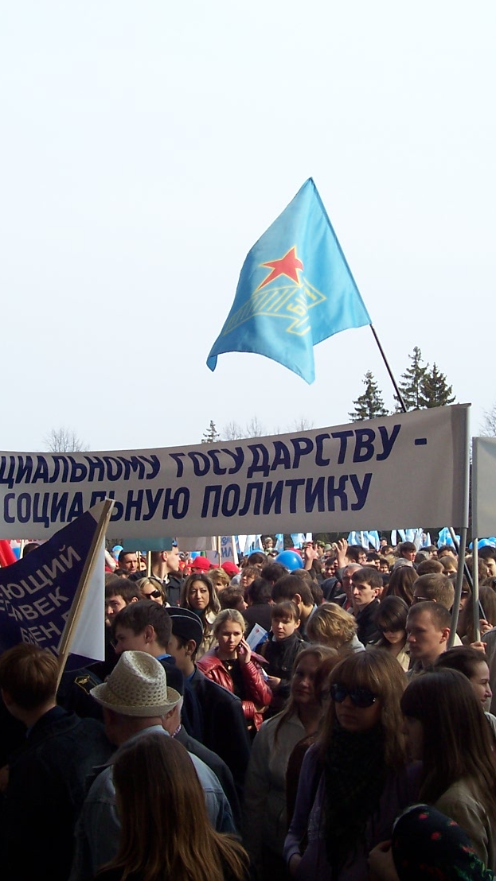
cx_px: 285
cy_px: 444
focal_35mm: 50
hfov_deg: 23.9
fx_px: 1169
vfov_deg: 41.3
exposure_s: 1/250
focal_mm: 5.6
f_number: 5.6
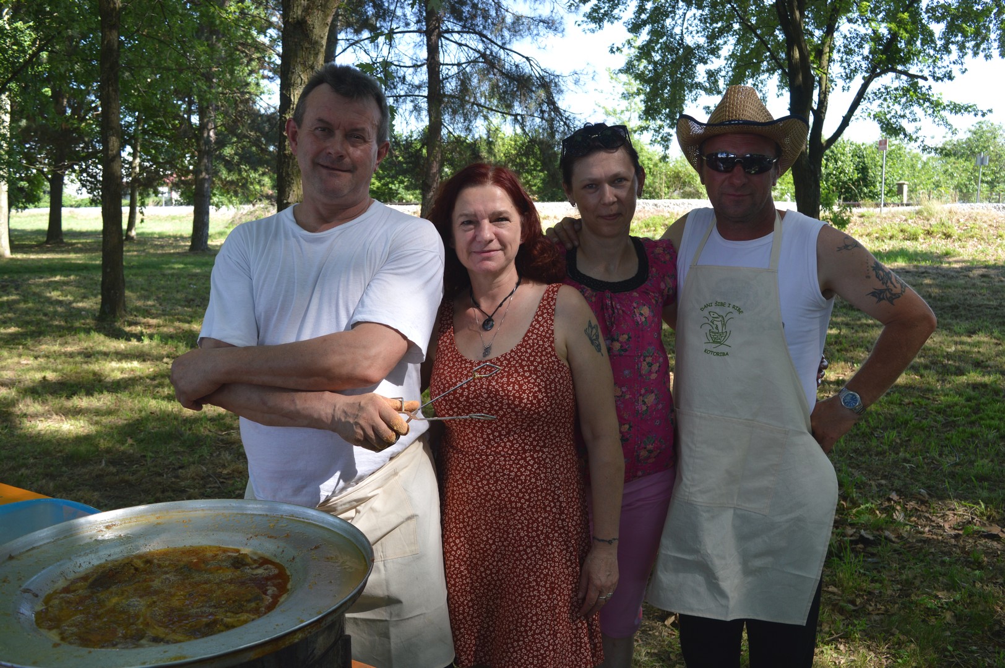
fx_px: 879
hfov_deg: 59.5
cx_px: 502
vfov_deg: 41.6
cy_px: 334
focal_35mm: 32
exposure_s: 1/125
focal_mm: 21
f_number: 5.6
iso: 125
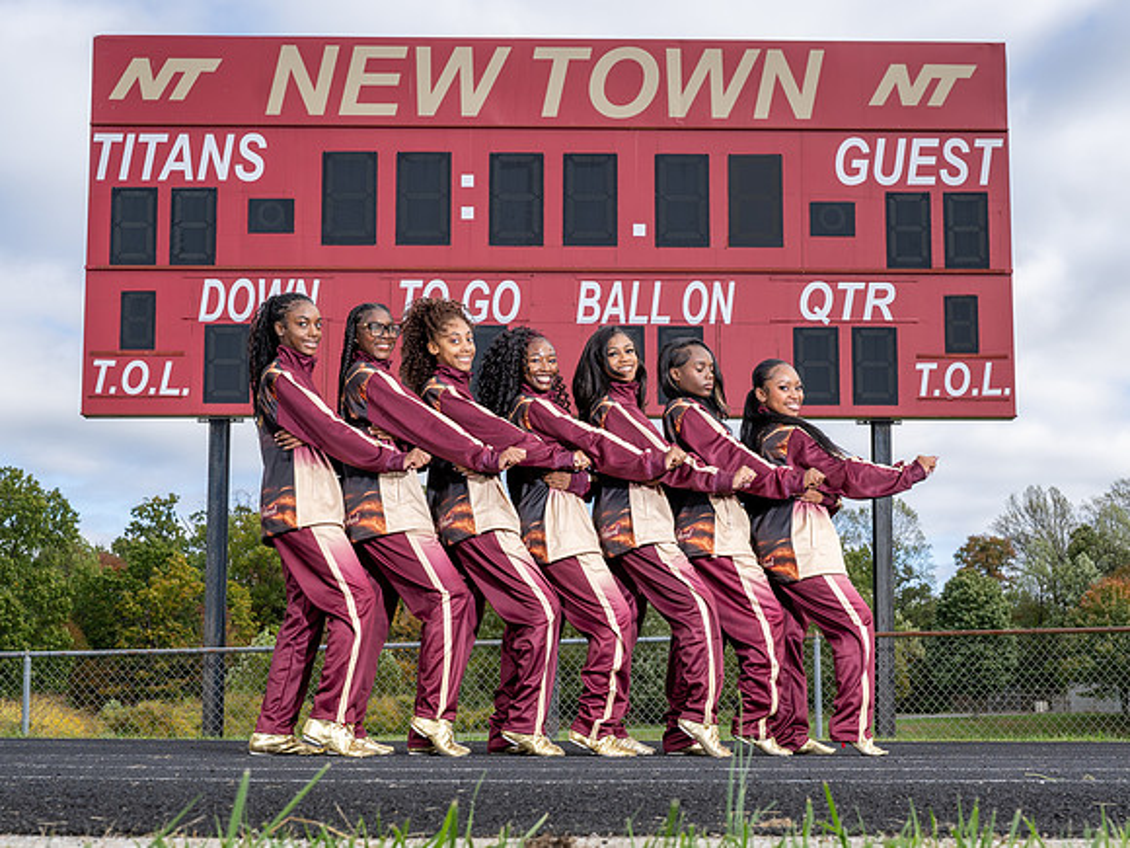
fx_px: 1771
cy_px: 524
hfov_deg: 35.4
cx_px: 623
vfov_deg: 26.8
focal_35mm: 54
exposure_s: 1/200
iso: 80
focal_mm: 32.5
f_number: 7.1
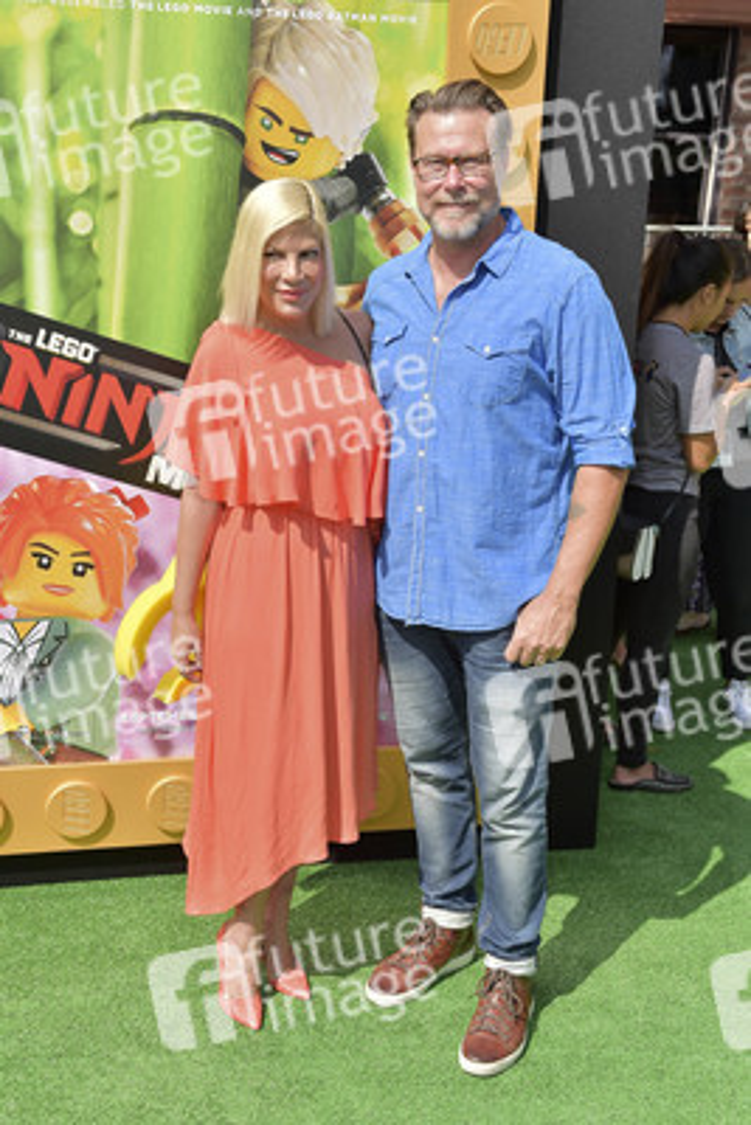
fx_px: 1376
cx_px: 376
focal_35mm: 44
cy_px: 562
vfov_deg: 44.5
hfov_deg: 30.5
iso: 200
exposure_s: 1/320
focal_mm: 44
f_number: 6.3
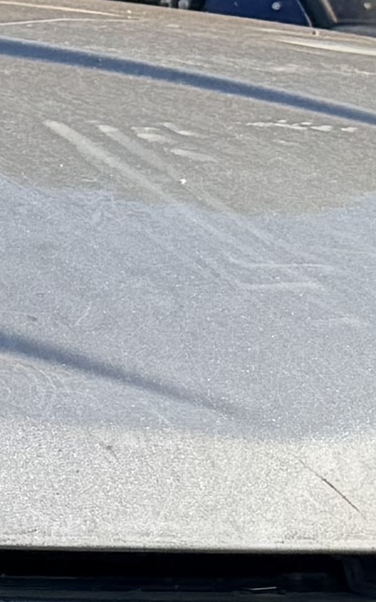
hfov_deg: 5.5
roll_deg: +0.7
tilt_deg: -7.5
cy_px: 503
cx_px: -1054
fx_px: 3463
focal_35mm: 211
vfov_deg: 9.9
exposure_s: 1/1653
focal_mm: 6.76
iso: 100
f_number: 1.78
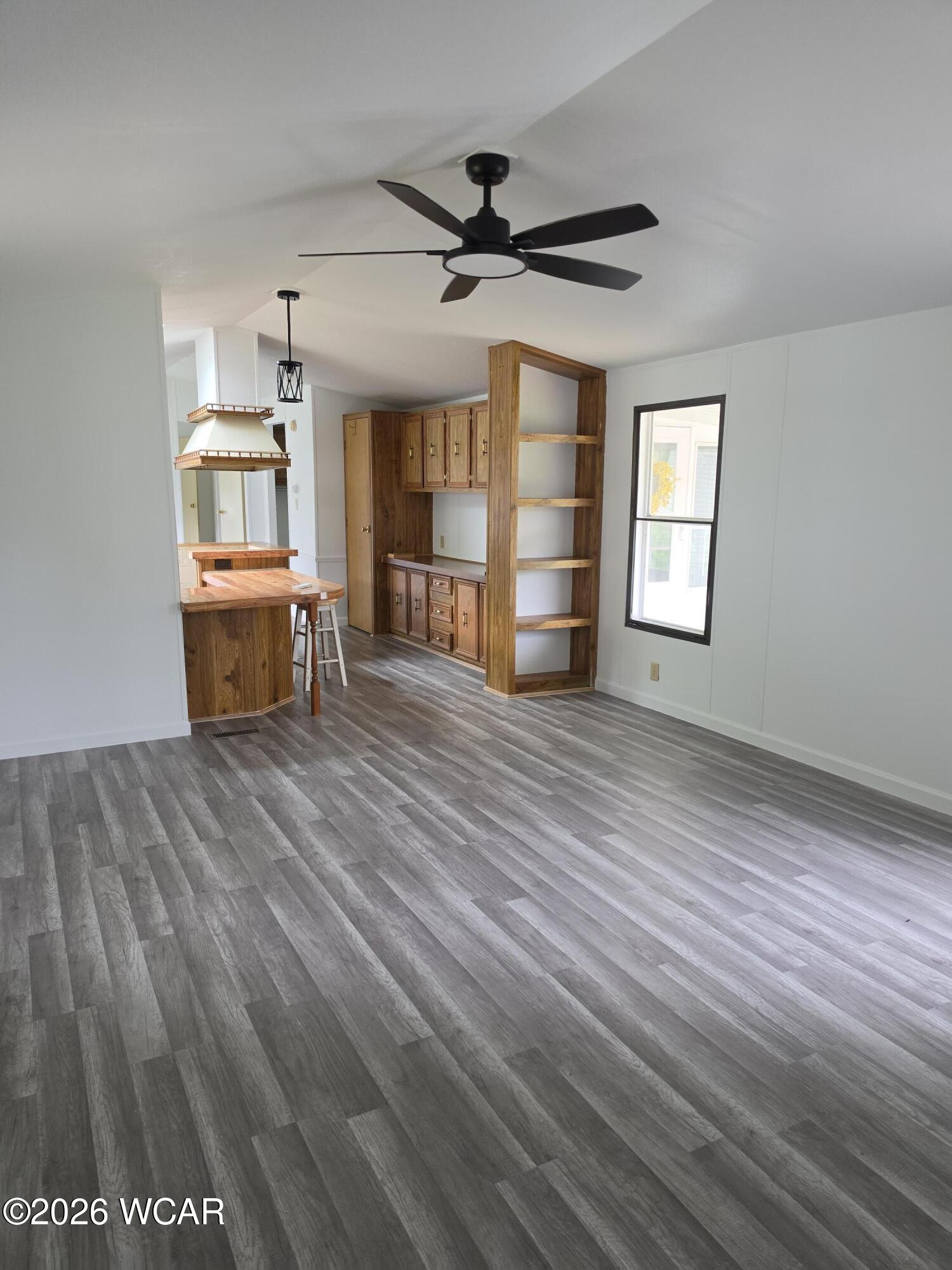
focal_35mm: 23
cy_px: 635
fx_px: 843
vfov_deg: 73.9
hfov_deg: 58.9
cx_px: 476
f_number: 1.4
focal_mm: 6.5
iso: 200
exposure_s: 1/120
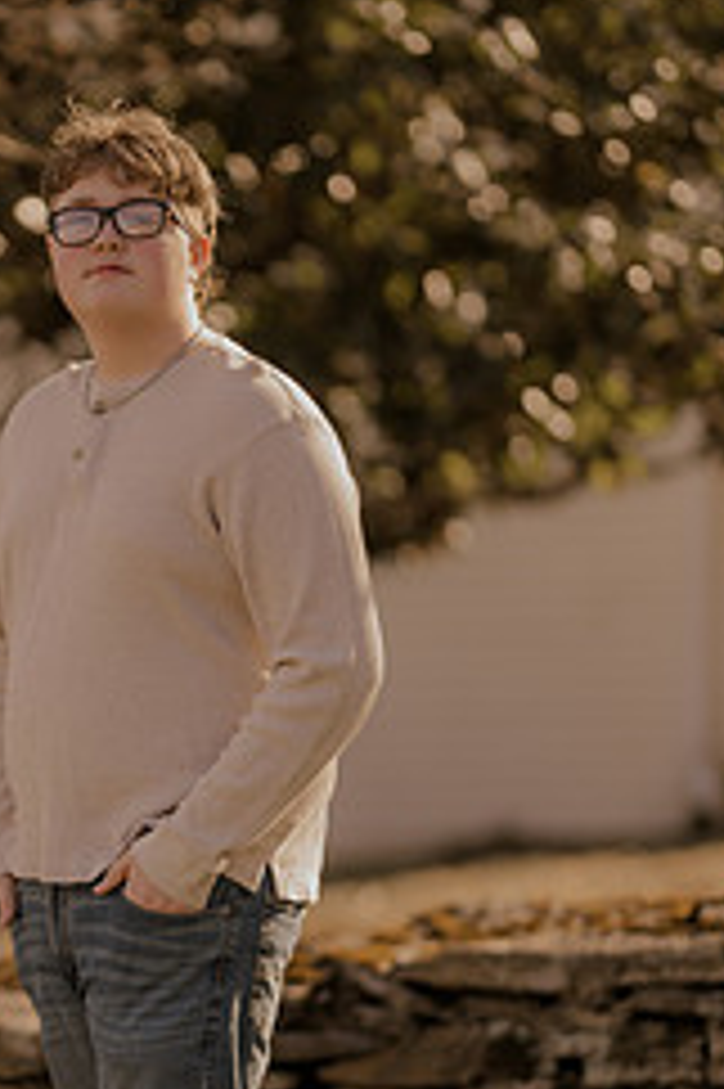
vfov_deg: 13.0
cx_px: 99
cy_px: 770
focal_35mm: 158
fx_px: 4773
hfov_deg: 8.6
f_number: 1.4
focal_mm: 85
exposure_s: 1/2500
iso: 200
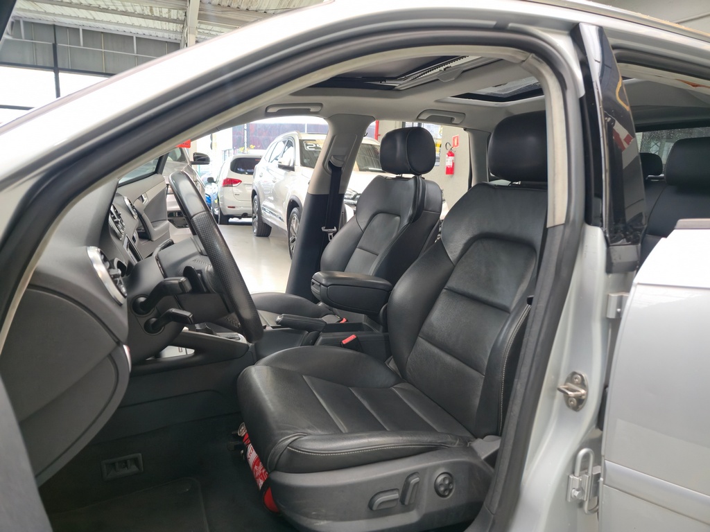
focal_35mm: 23
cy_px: 266
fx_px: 472
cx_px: 355
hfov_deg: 73.9
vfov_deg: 58.9
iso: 200
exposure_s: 1/60
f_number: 1.7
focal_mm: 6.3
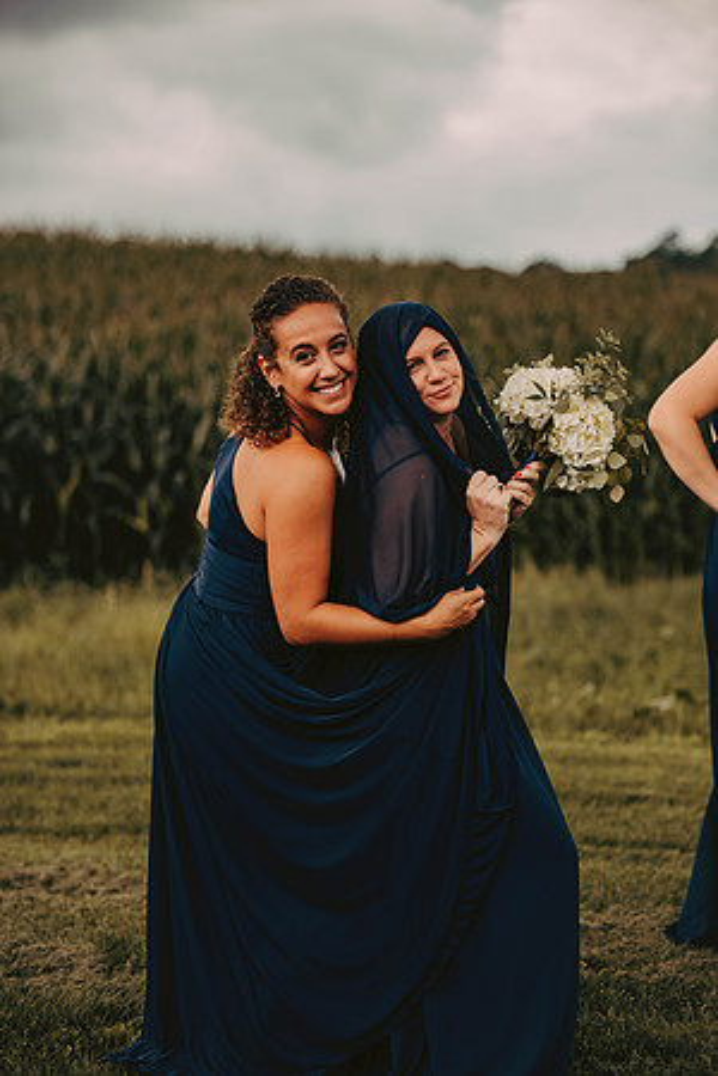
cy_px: 538
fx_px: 2842
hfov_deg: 14.4
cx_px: 359
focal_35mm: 95
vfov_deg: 21.5
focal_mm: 95
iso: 200
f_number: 2.8
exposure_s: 1/640
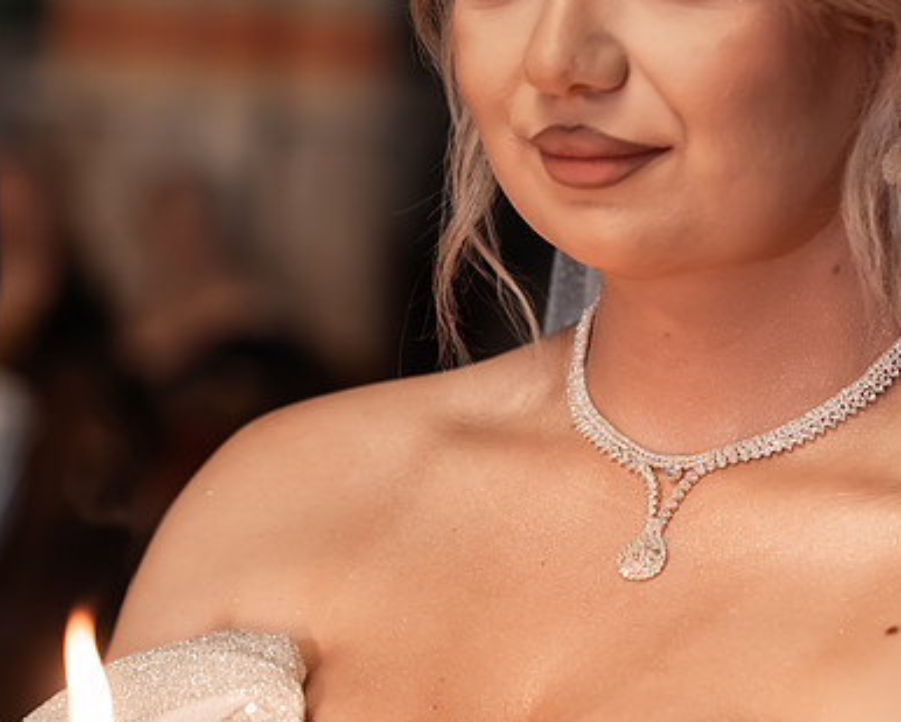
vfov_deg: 11.0
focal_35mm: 140
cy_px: 368
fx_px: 3734
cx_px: 511
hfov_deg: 13.8
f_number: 3.5
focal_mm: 90
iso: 3200
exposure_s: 1/250
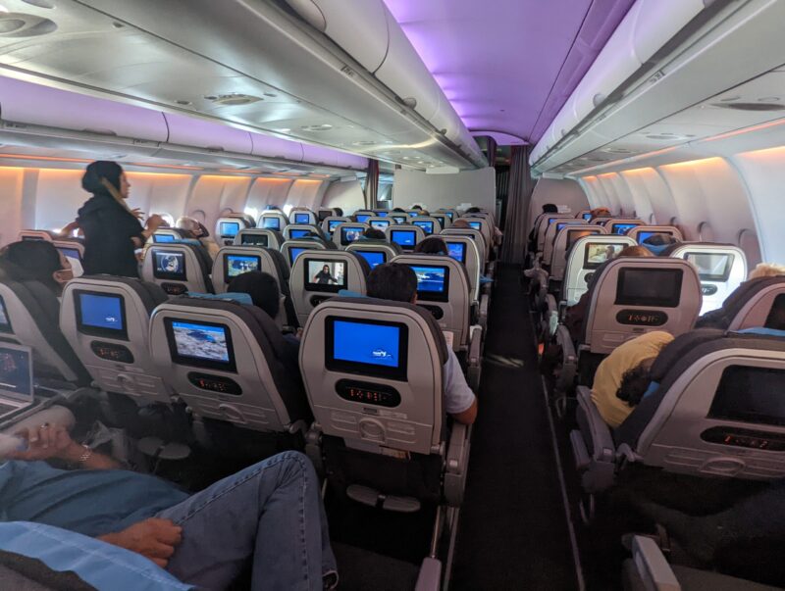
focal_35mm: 16
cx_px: 392
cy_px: 296
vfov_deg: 78.3
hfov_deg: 94.4
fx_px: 363
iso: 272
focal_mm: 2.35
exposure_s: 1/28.1
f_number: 2.2
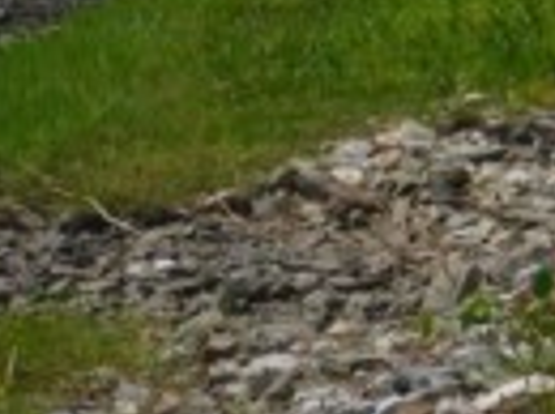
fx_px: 5441
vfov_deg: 4.3
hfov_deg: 5.8
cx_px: 98
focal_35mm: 340
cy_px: -192
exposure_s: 1/500
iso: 100
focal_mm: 17.4
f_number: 5.7
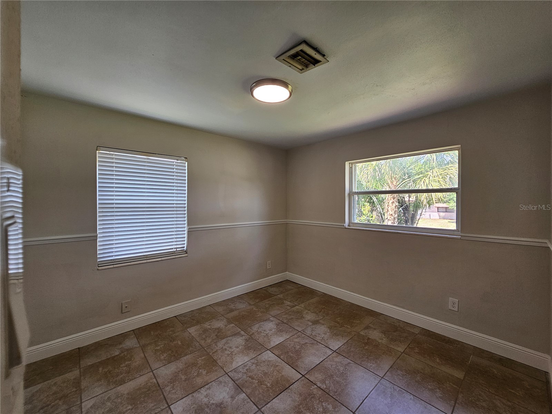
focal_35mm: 13
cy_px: 207
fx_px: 207
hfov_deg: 106.2
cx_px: 276
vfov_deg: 89.9
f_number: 2.2
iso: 50
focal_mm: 2.2
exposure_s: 1/60
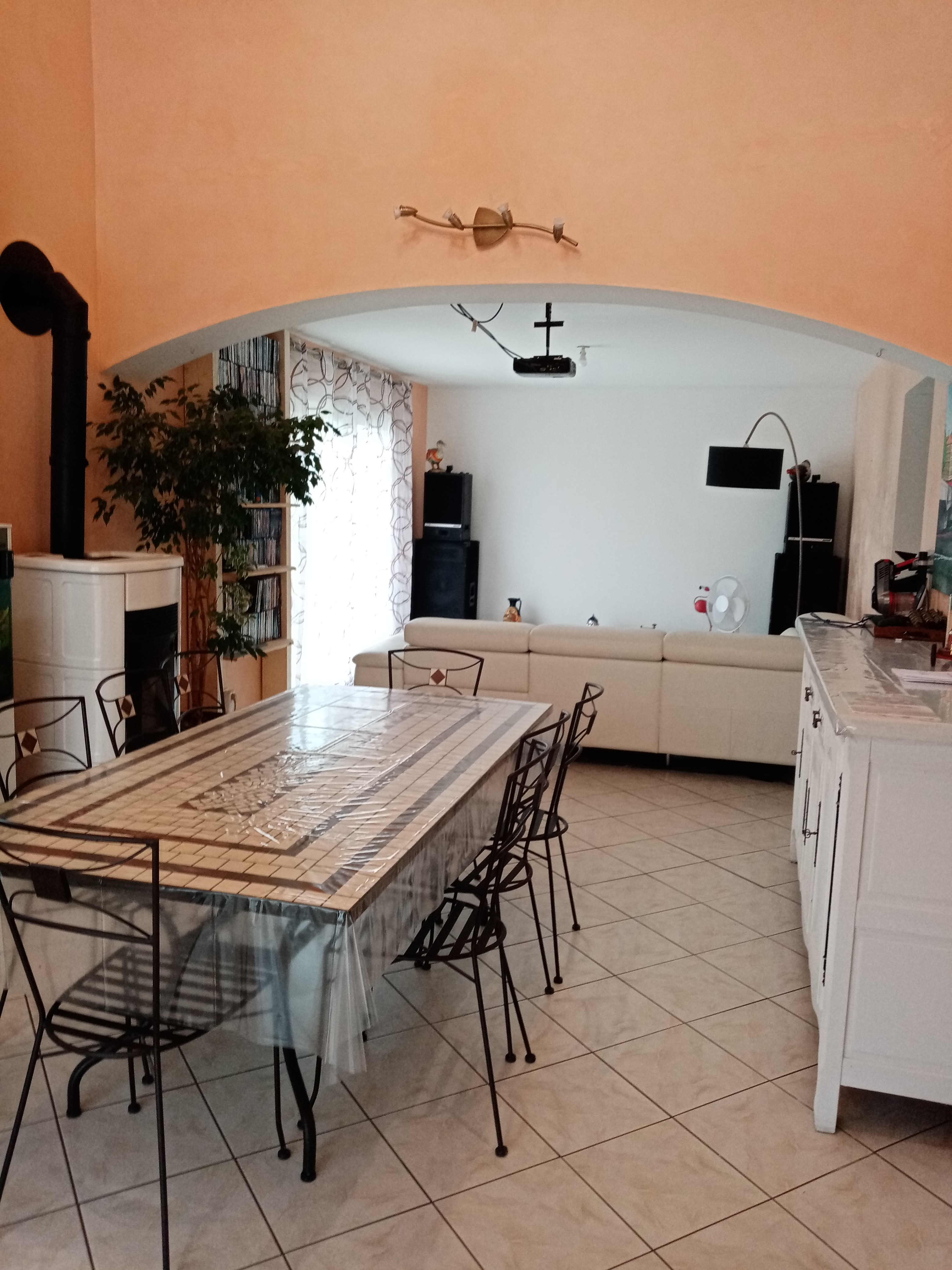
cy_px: 635
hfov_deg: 53.1
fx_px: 953
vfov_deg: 67.3
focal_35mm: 26
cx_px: 476
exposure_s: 1/33.3
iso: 194
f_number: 1.8
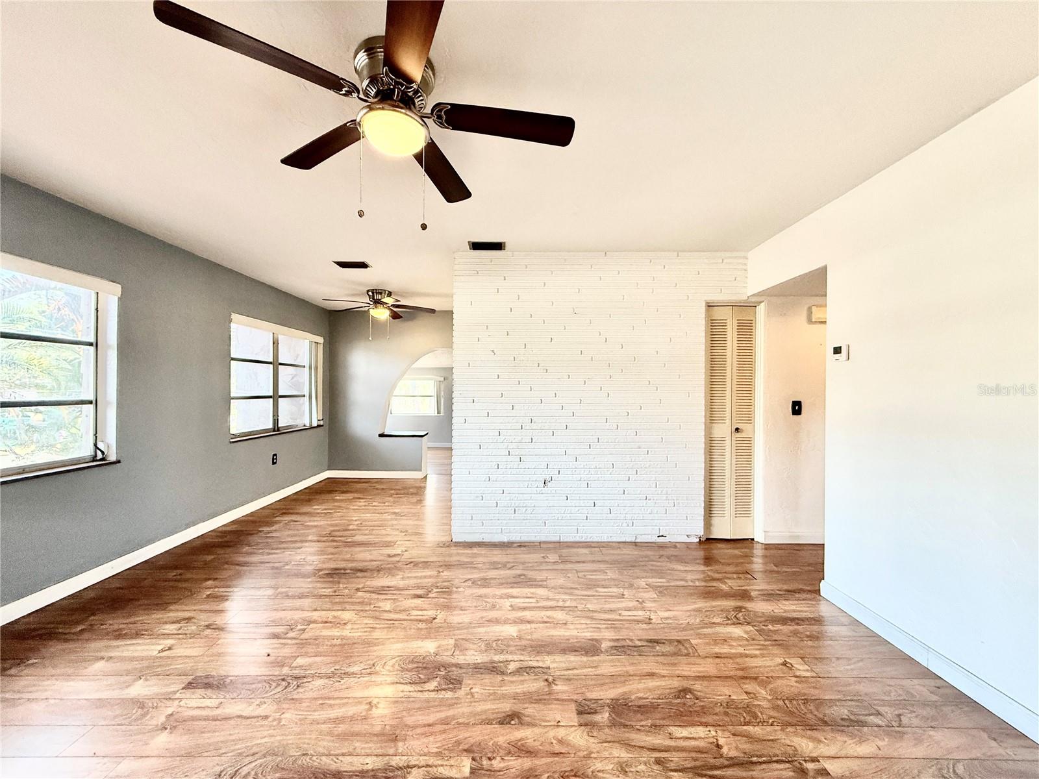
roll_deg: -0.7
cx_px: 520
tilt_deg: -0.3
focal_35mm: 14
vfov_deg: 85.7
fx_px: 420
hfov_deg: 102.1
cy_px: 390
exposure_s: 1/99
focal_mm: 2.22
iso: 250
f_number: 2.2
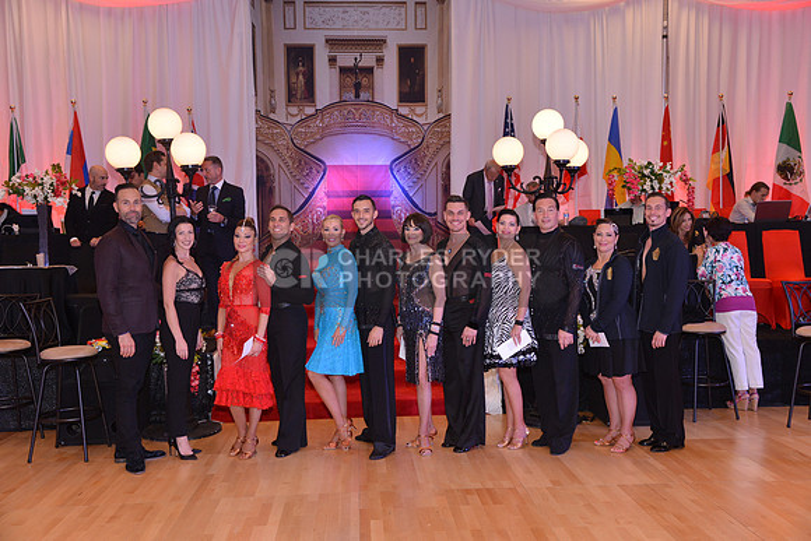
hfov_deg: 54.4
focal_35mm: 35
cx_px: 406
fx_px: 789
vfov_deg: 37.9
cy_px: 270
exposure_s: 1/250
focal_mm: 35
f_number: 5
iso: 1600
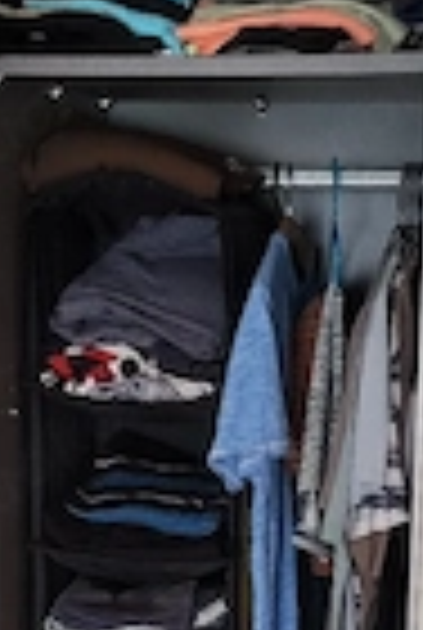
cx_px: 171
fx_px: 1350
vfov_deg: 25.9
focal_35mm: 77
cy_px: 486
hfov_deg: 17.8
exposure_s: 1/25.1
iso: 1000
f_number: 1.8
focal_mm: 5.4
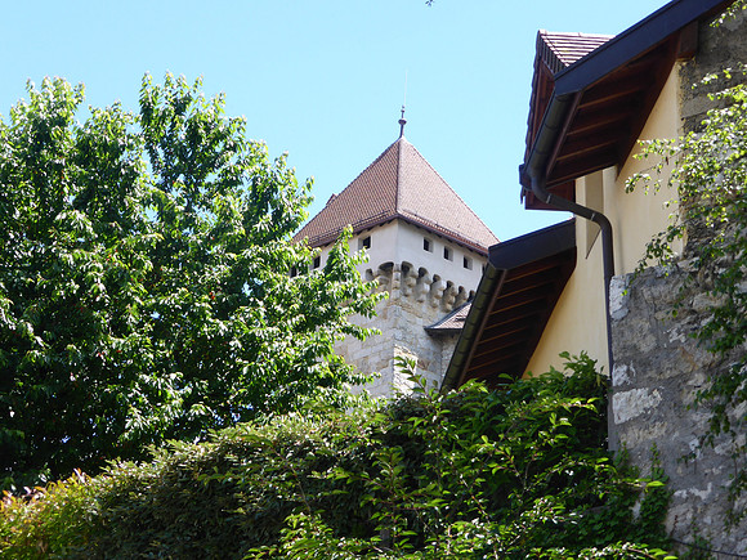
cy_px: 280
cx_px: 374
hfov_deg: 26.3
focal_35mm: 74
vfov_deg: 19.9
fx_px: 1597
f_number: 5
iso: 100
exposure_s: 1/200
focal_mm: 12.5
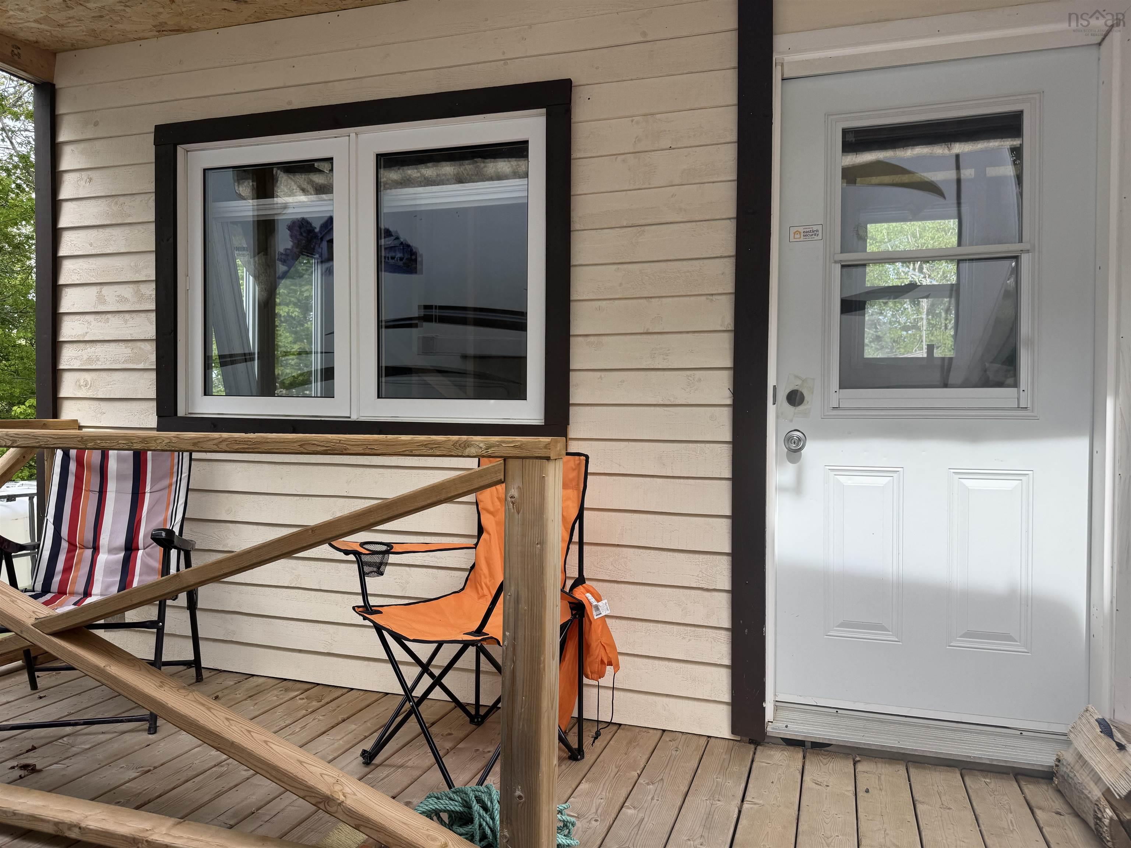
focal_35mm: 24
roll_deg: +1.2
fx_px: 784
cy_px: 424
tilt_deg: +1.2
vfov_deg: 56.8
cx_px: 566
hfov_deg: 71.6
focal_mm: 6.76
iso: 80
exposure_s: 1/747
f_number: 1.78
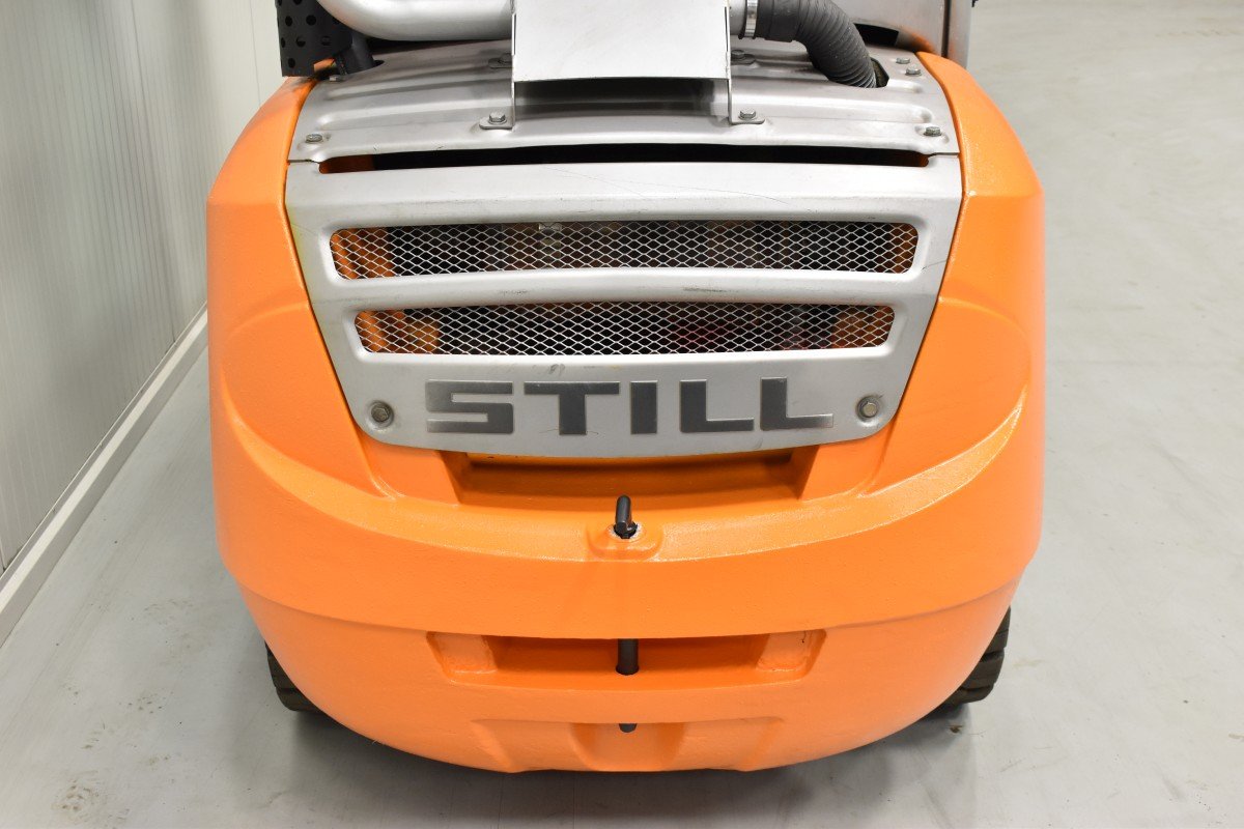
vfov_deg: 30.8
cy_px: 414
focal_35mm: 44
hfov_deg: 45.0
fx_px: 1503
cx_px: 622
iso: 1000
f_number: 6.3
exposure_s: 1/25
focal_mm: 29
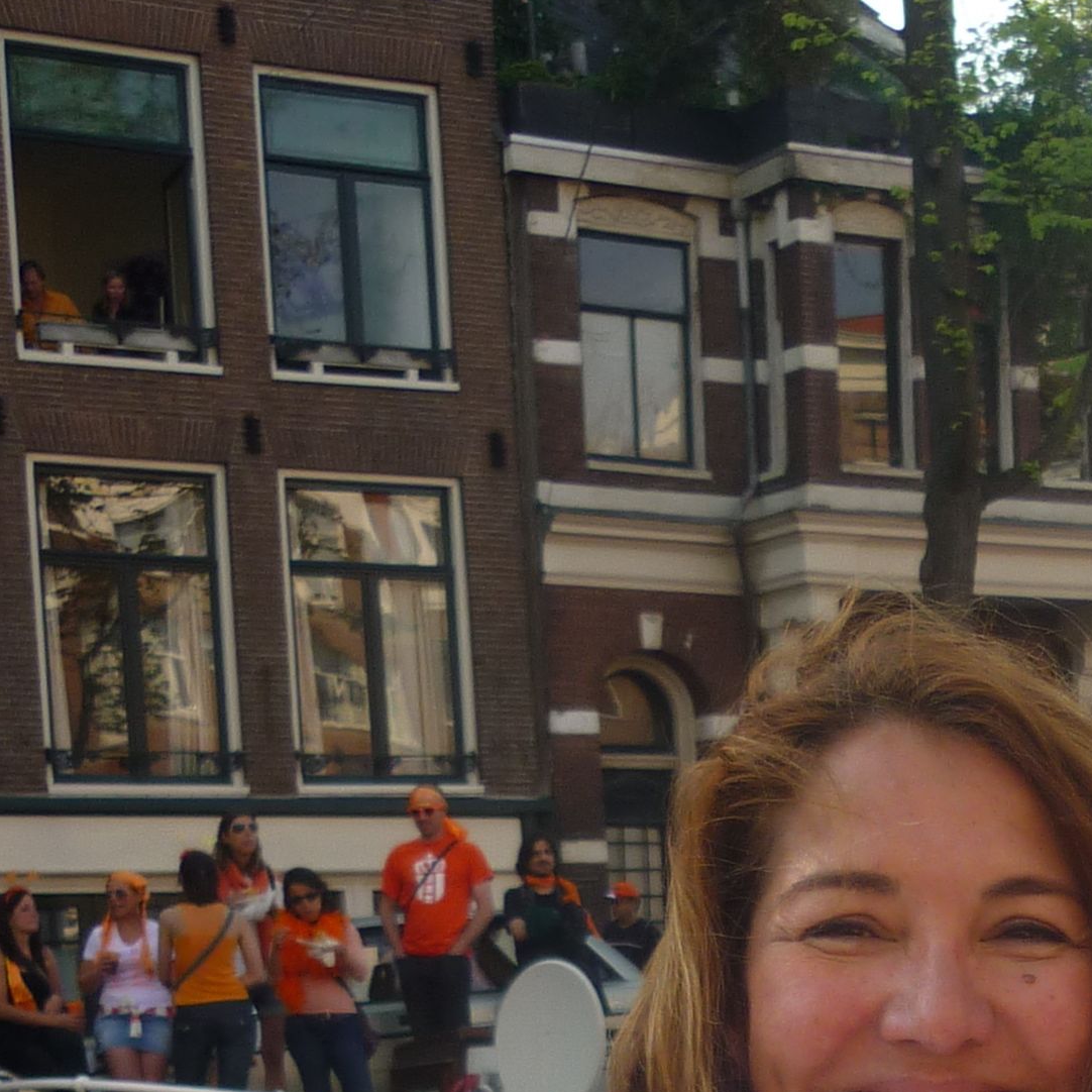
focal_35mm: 88
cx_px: 1202
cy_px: 1332
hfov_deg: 18.9
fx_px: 3141
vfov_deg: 18.6
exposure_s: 1/500
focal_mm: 5.5
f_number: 2.8
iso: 100
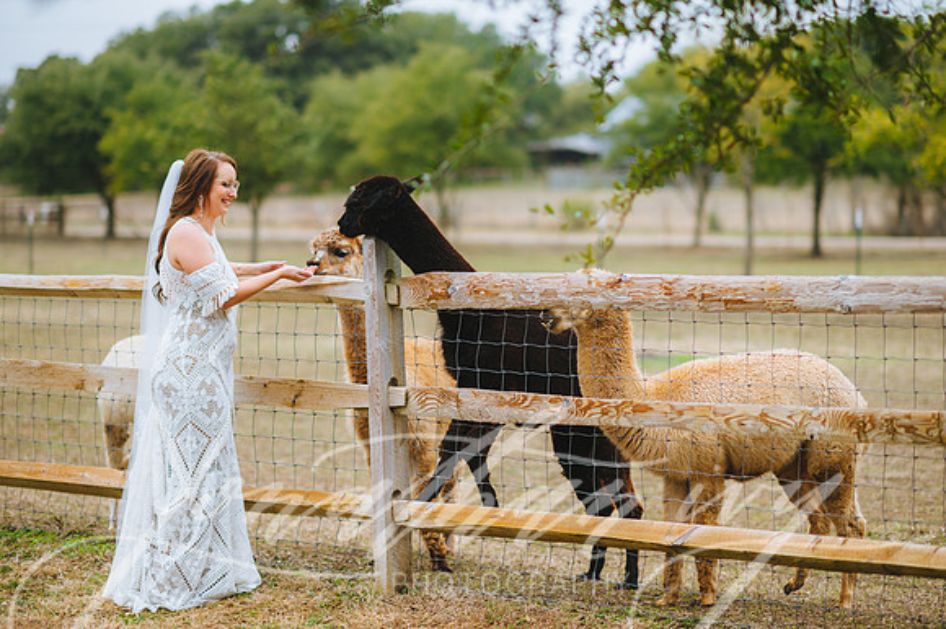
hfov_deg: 23.9
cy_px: 314
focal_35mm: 85
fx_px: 2232
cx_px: 473
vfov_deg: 16.1
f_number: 2
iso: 200
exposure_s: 1/1250
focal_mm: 85
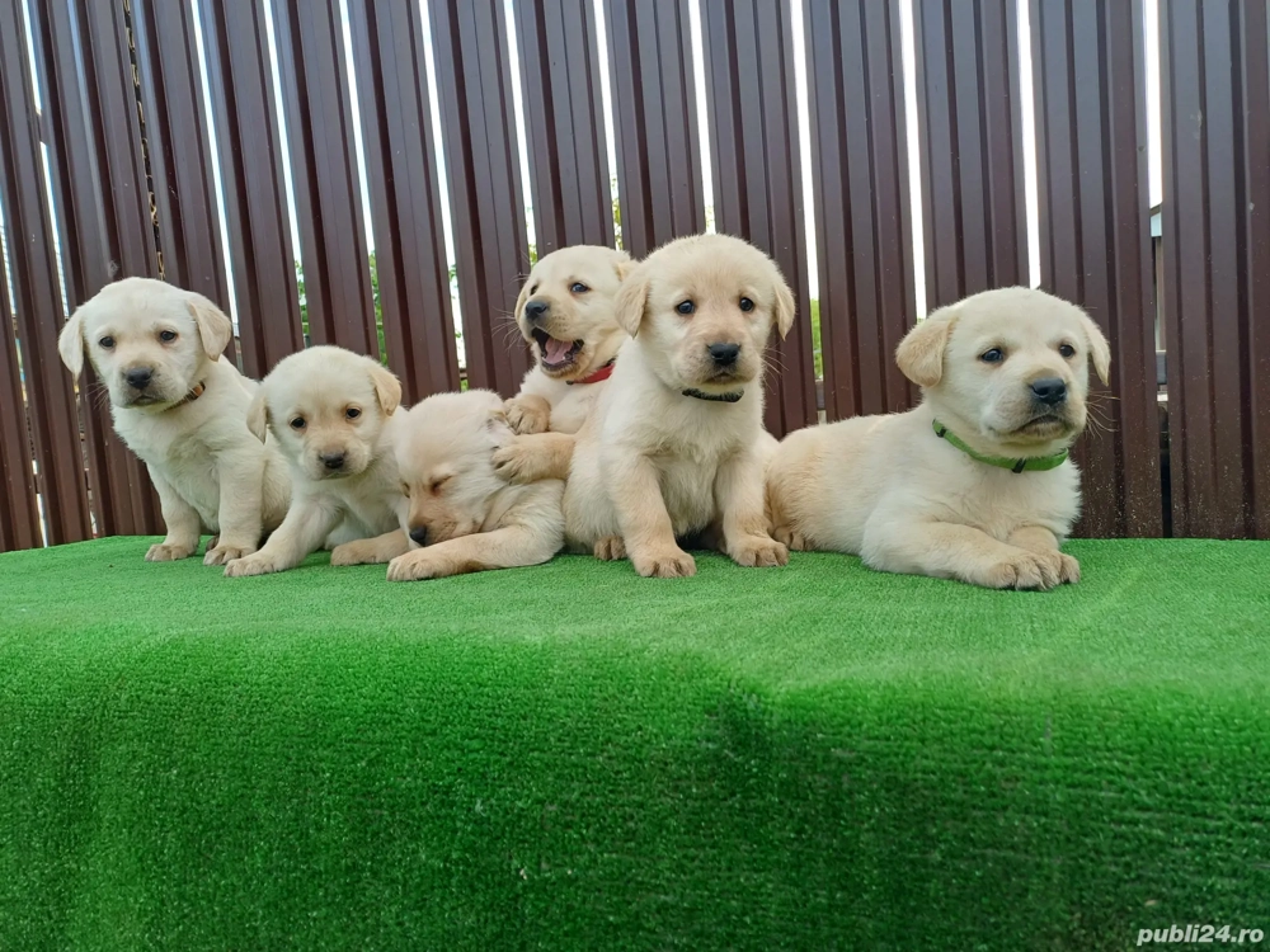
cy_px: 476
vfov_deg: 54.9
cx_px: 635
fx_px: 917
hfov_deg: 69.4
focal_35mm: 25
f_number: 1.8
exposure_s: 1/222
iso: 50
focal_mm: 4.65
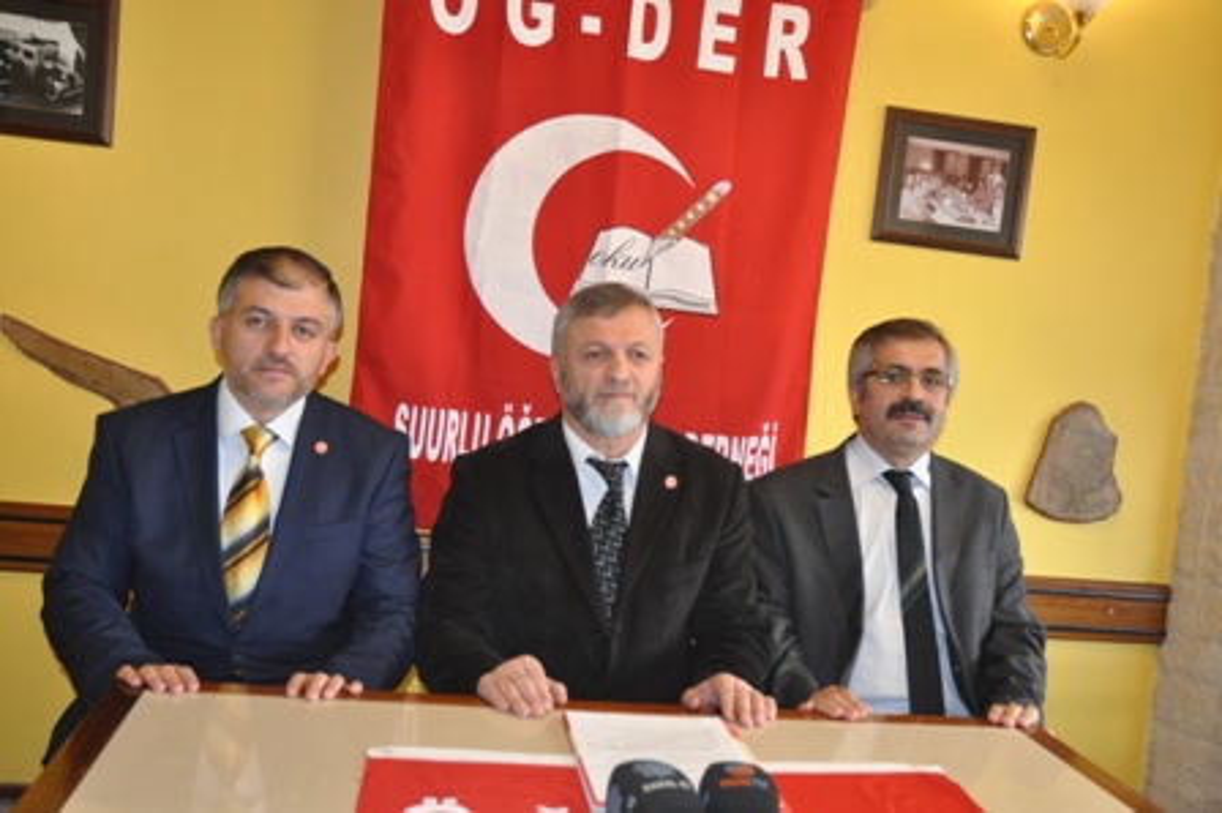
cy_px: 406
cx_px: 611
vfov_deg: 35.4
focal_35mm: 38
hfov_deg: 51.3
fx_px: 1272
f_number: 3.8
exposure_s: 1/60
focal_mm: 25
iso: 800
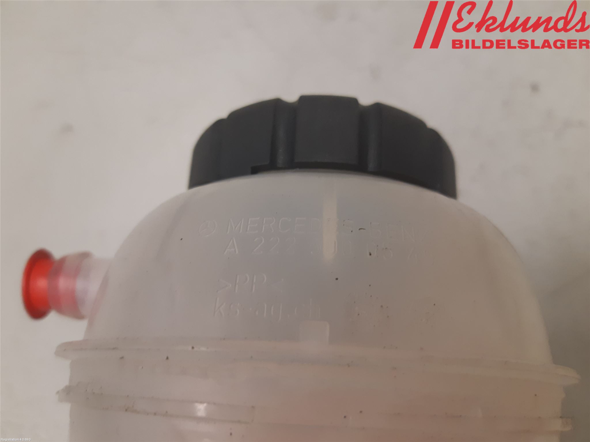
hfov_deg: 67.3
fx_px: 443
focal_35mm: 26
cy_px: 221
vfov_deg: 53.1
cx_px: 295
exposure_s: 1/50
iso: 200
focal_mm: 3.93
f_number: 1.7
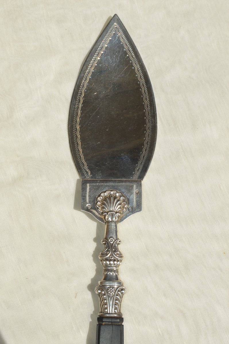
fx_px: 573
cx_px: 114
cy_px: 172
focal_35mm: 60
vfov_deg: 33.4
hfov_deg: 22.6
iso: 100
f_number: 13
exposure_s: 1/200
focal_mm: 40
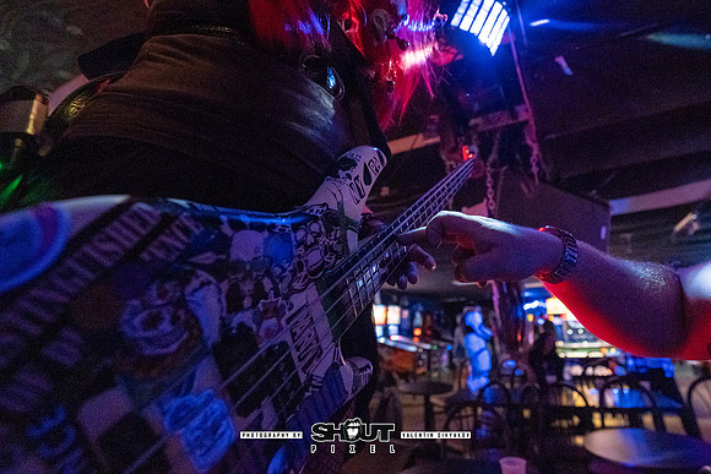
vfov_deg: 71.3
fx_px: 327
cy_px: 194
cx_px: 421
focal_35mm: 17
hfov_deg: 93.7
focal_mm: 14
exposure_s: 1/250
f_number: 2.8
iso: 3200
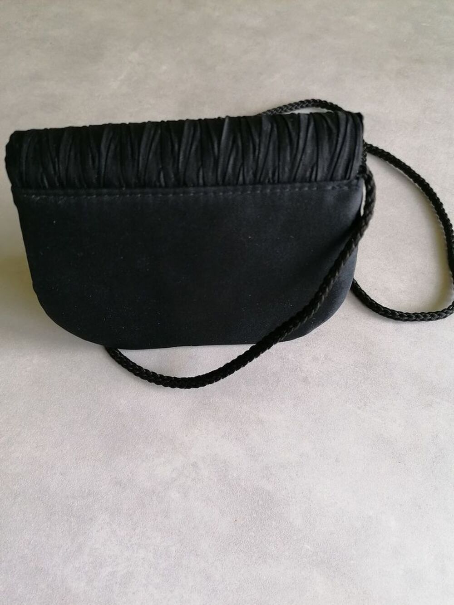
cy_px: 302
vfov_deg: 65.3
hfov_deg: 51.4
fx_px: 472
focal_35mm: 27
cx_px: 227
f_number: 1.8
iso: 125
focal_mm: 4.75
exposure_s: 1/100
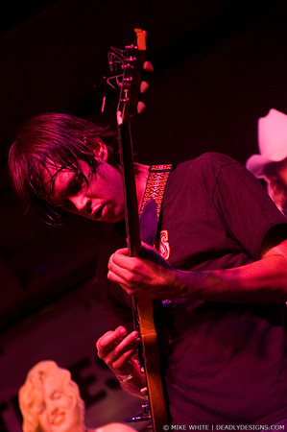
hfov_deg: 13.0
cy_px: 216
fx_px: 1258
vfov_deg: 19.5
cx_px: 144
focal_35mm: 105
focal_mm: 70
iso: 800
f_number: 3.2
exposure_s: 1/100
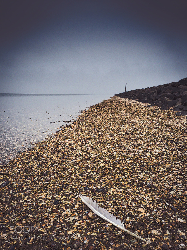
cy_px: 125
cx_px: 94
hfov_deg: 56.8
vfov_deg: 71.6
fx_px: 173
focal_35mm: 24
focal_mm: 12
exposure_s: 1/250
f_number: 11
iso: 200
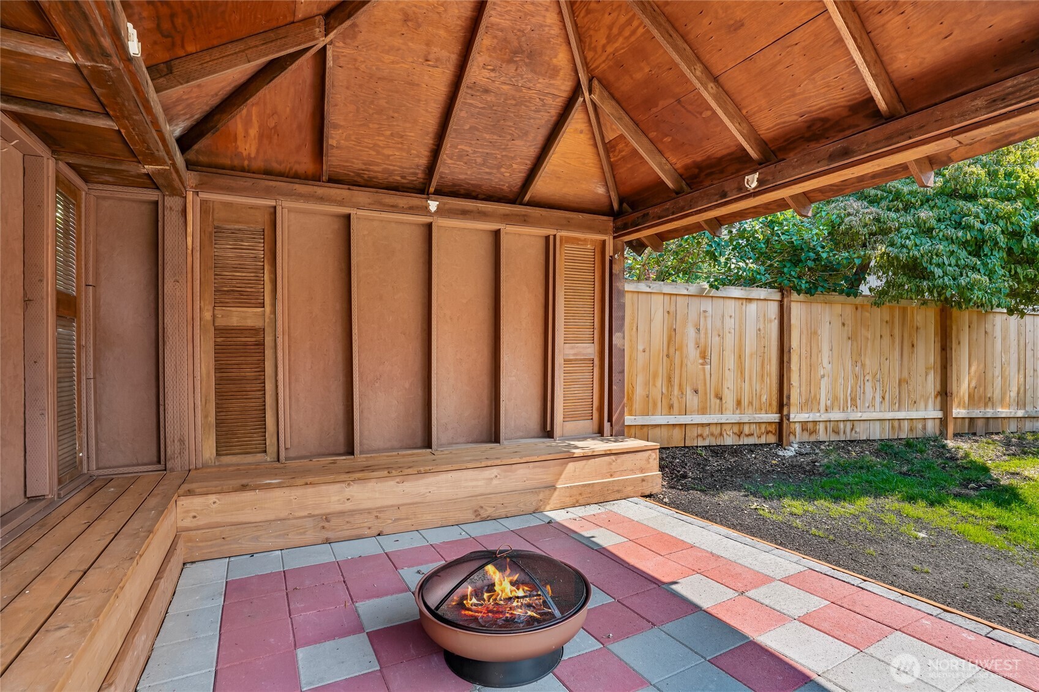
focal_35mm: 17
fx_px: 491
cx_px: 520
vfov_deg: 70.4
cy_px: 346
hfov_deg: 93.3
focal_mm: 17
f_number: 8
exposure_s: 1/125
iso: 1000
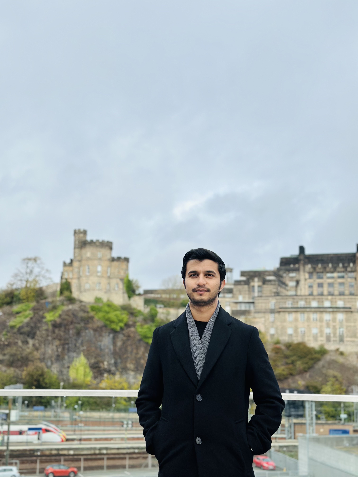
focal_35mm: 48
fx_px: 662
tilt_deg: +9.7
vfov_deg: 39.7
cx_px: 179
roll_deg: -1.1
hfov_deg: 30.3
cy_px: 238
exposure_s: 1/5263
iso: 100
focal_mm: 6.86
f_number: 1.78
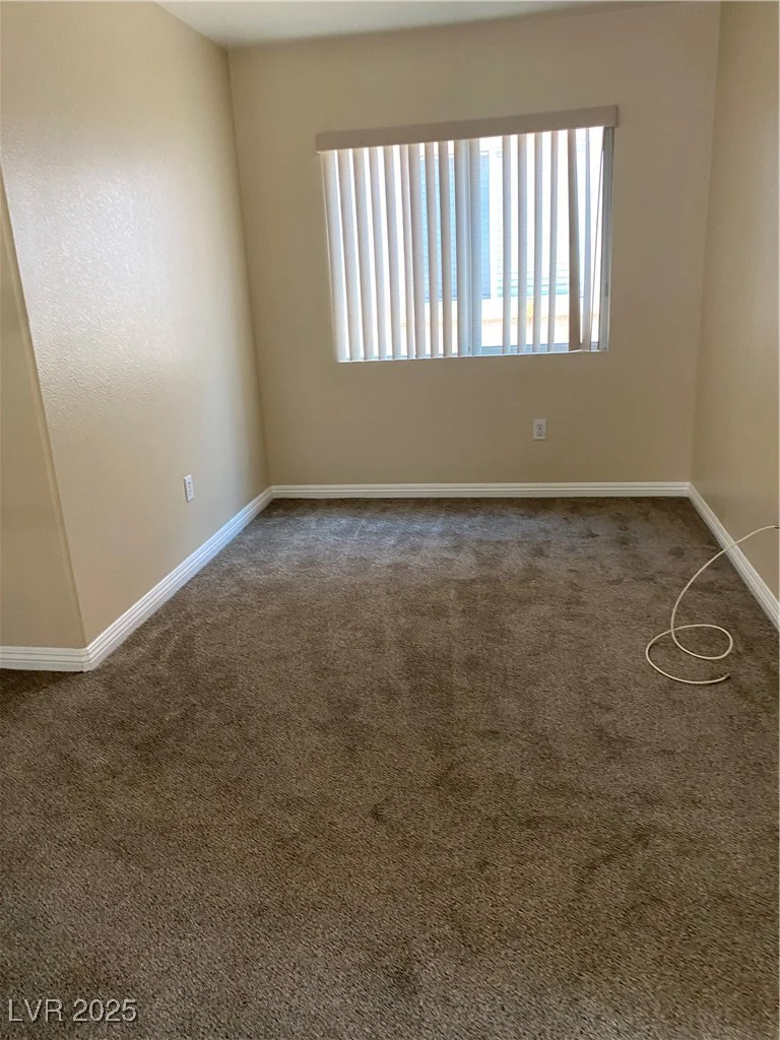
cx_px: 390
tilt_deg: -15.9
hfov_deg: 53.1
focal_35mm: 26
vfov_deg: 67.3
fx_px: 781
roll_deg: +3.7
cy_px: 520
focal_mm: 4.25
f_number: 1.8
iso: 125
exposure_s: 1/60
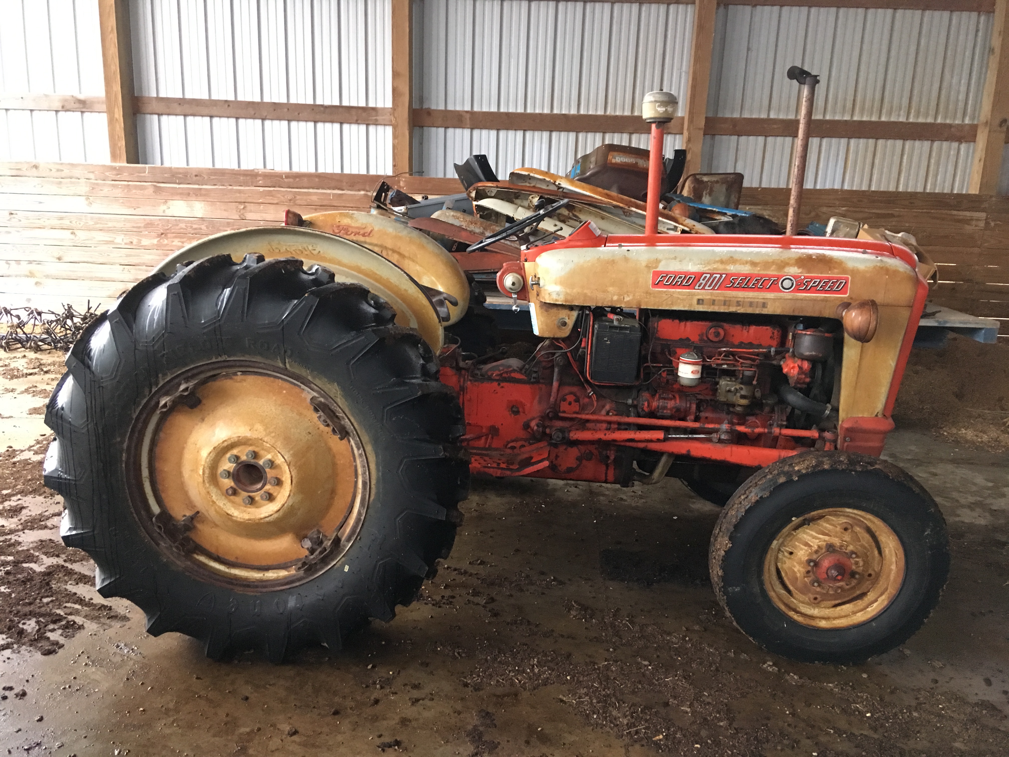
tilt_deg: -13.7
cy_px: 378
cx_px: 504
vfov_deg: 48.2
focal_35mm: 29
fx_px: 845
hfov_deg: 61.7
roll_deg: -1.4
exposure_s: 1/15
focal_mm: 4.15
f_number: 2.2
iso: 250
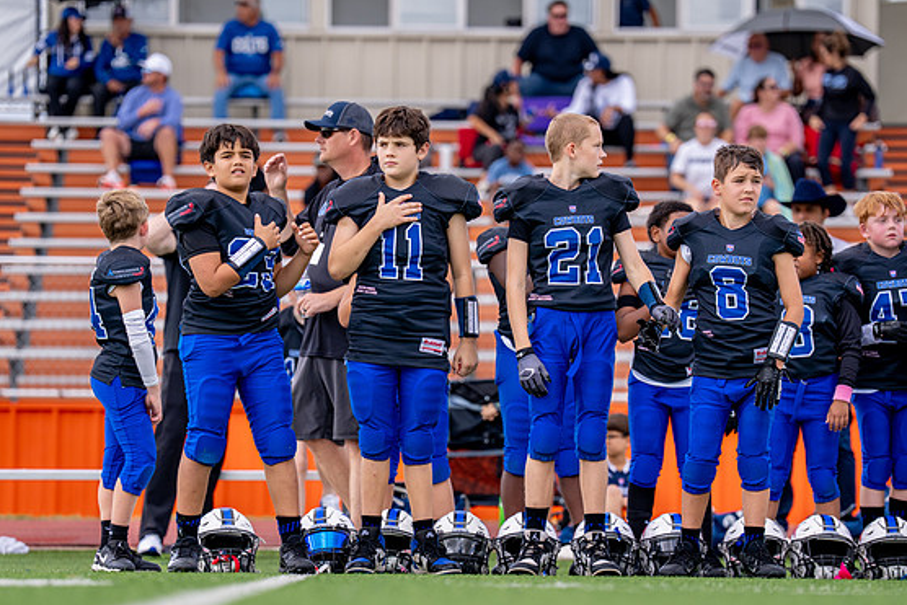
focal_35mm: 206
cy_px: 379
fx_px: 5191
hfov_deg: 10.0
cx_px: 437
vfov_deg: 6.7
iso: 250
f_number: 2.8
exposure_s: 1/2500
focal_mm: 150
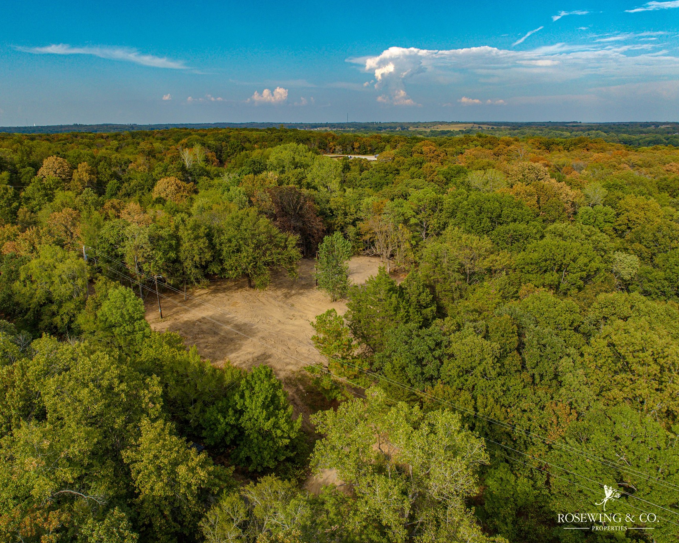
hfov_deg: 65.9
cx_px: 308
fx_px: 522
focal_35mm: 26
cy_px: 270
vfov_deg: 54.9
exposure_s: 1/1000
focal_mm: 12.29
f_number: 2.8
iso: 100
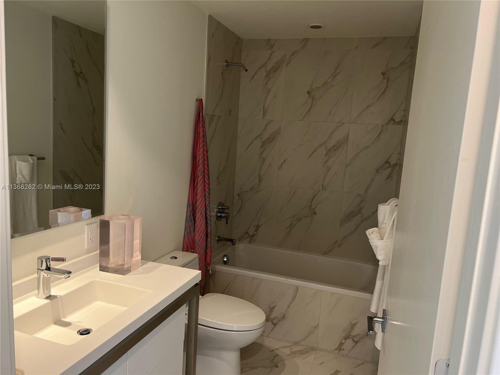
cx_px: 250
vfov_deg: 53.1
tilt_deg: -9.3
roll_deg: -3.8
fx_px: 376
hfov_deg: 67.3
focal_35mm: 26
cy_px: 188
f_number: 1.5
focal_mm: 5.7
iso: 80
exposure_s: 1/60
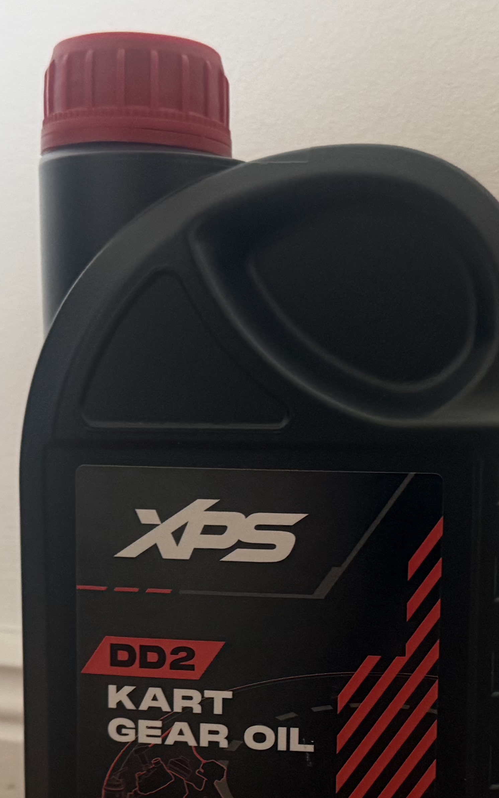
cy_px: 604
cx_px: 297
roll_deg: -0.9
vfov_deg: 32.8
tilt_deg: -6.2
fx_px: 1327
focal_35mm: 61
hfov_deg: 21.3
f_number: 1.78
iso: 400
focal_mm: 6.76
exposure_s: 1/60
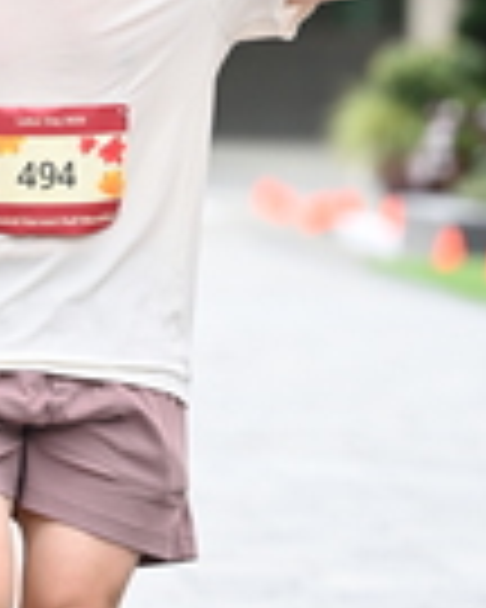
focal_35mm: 460
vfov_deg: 4.2
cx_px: -110
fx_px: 8271
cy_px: -45
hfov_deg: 3.4
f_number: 2.8
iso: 640
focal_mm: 120
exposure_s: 1/1600
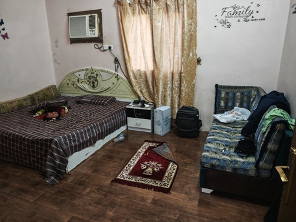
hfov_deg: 71.6
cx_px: 148
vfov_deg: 56.8
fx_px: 205
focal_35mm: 24
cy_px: 111
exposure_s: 1/20
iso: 400
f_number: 2
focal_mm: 6.83
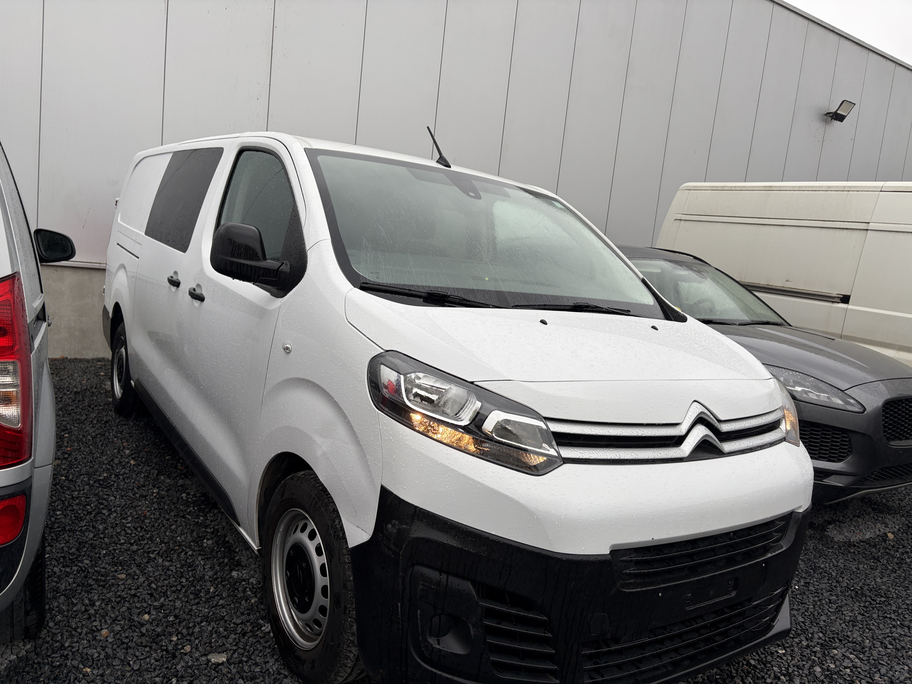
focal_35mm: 26
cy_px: 342
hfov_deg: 67.3
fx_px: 685
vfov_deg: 53.1
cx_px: 456
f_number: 1.6
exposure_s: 1/309
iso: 40
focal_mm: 5.96
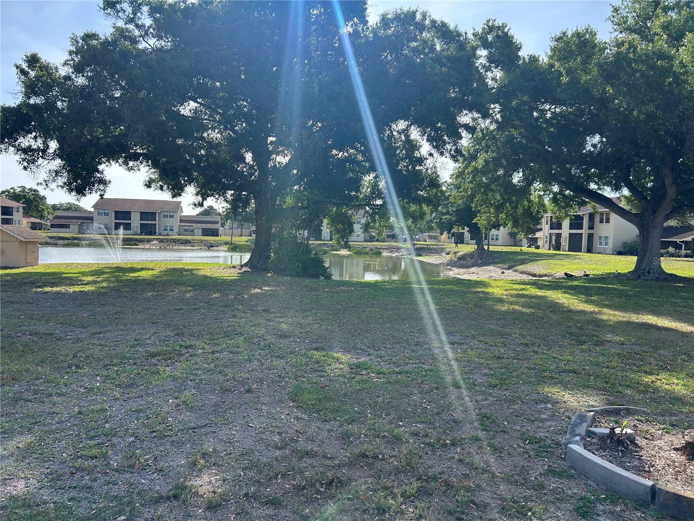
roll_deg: -2.4
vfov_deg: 53.1
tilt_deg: -3.8
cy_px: 260
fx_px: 521
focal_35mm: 26
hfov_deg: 67.3
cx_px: 347
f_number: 1.5
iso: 50
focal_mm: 5.7
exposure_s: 1/2045
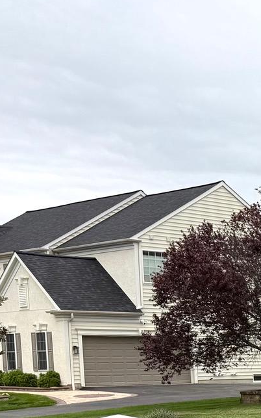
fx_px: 922
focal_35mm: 81
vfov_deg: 24.1
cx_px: 621
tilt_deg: -5.1
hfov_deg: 12.6
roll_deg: +0.2
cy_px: 439
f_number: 1.78
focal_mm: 6.76
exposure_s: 1/788
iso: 80
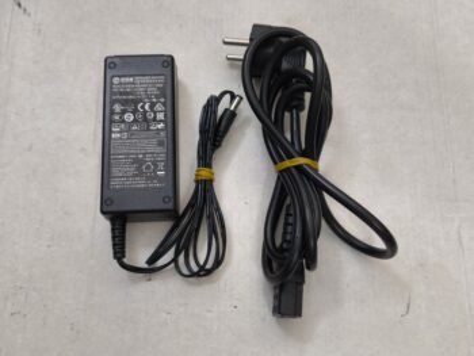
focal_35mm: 35
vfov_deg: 40.7
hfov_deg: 52.6
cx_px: 237
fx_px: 480
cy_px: 178
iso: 500
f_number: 1.6
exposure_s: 1/50
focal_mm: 6.57
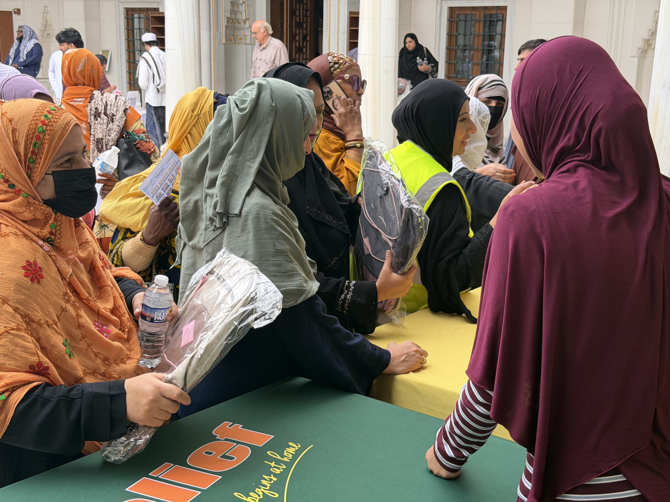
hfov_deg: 39.7
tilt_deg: -13.1
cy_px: 251
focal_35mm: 48
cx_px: 335
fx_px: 929
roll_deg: -1.0
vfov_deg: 30.3
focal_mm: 6.76
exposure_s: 1/687
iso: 64
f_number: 1.78
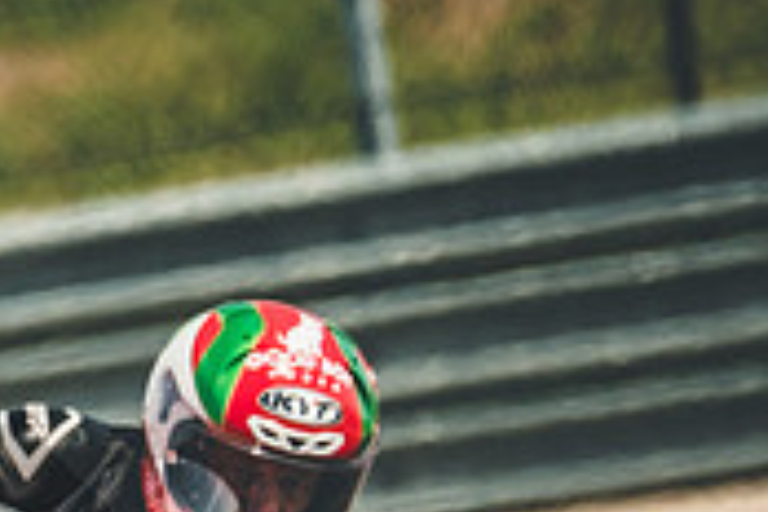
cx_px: -318
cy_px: 845
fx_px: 42706
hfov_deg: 1.0
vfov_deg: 0.7
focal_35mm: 2002
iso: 500
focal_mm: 400
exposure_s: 1/1250
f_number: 5.6
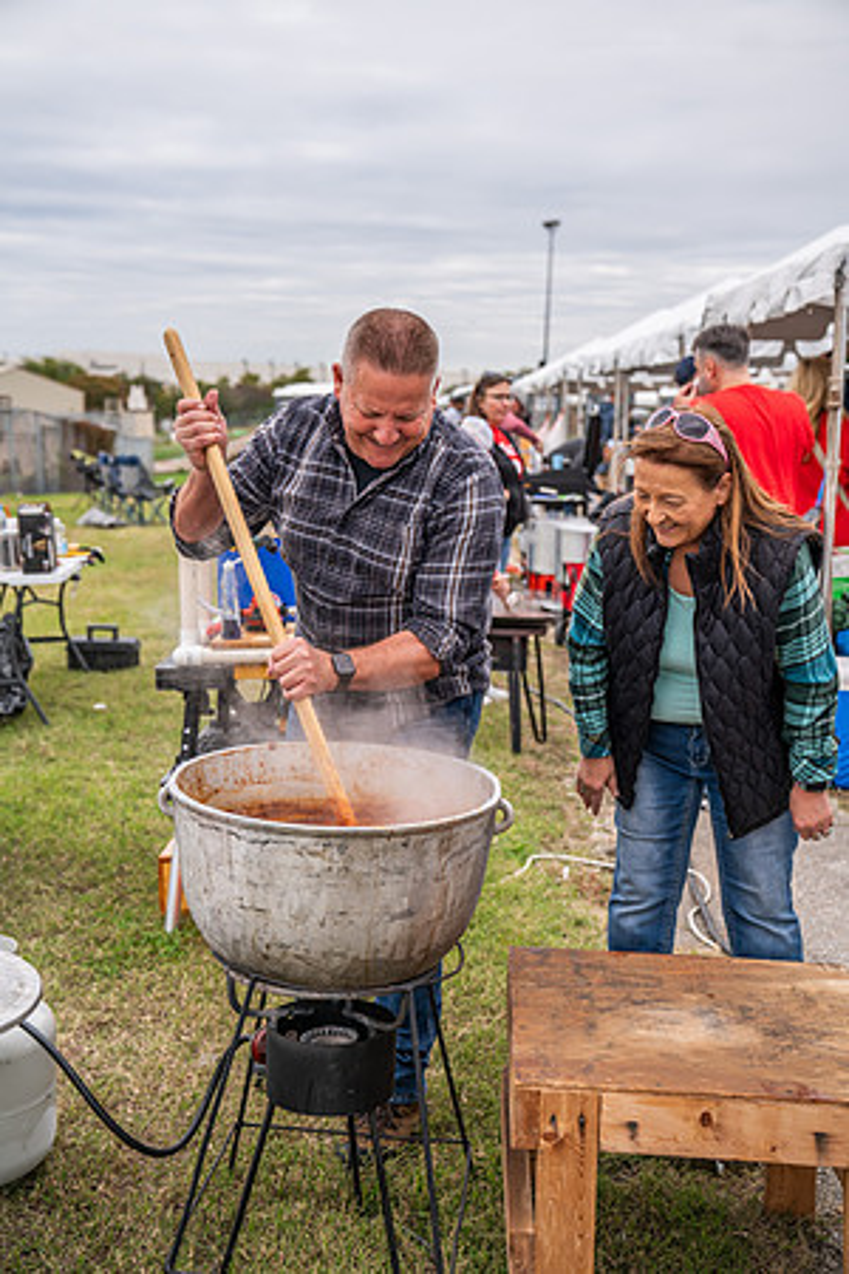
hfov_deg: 29.2
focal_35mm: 46
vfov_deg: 42.7
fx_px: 1627
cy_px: 637
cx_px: 424
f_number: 3.5
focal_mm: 46
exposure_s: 1/1250
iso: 500
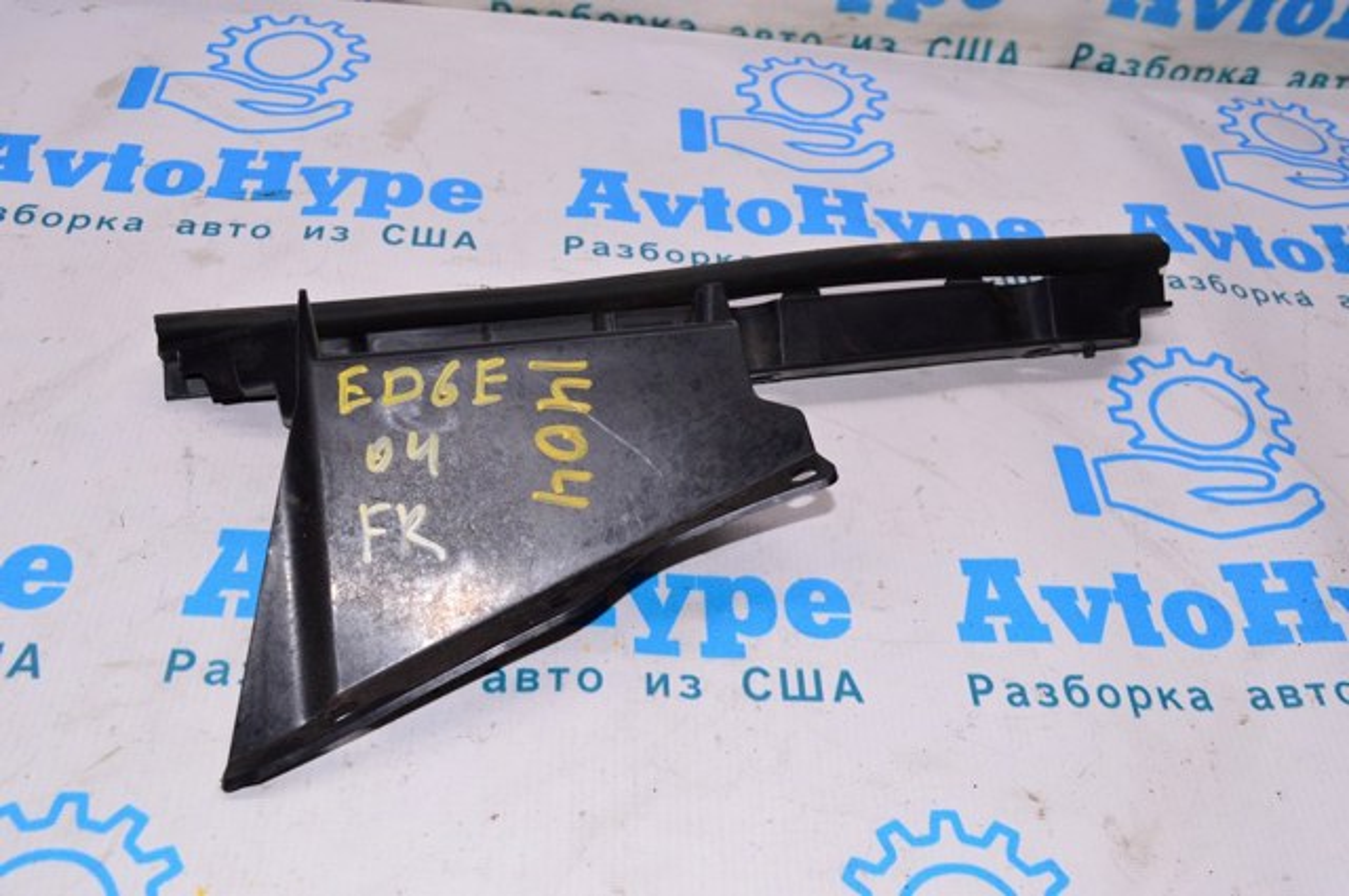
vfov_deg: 36.8
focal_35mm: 36
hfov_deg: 53.2
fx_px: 1347
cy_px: 448
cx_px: 674
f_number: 8
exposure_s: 1/200
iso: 1600
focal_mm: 24
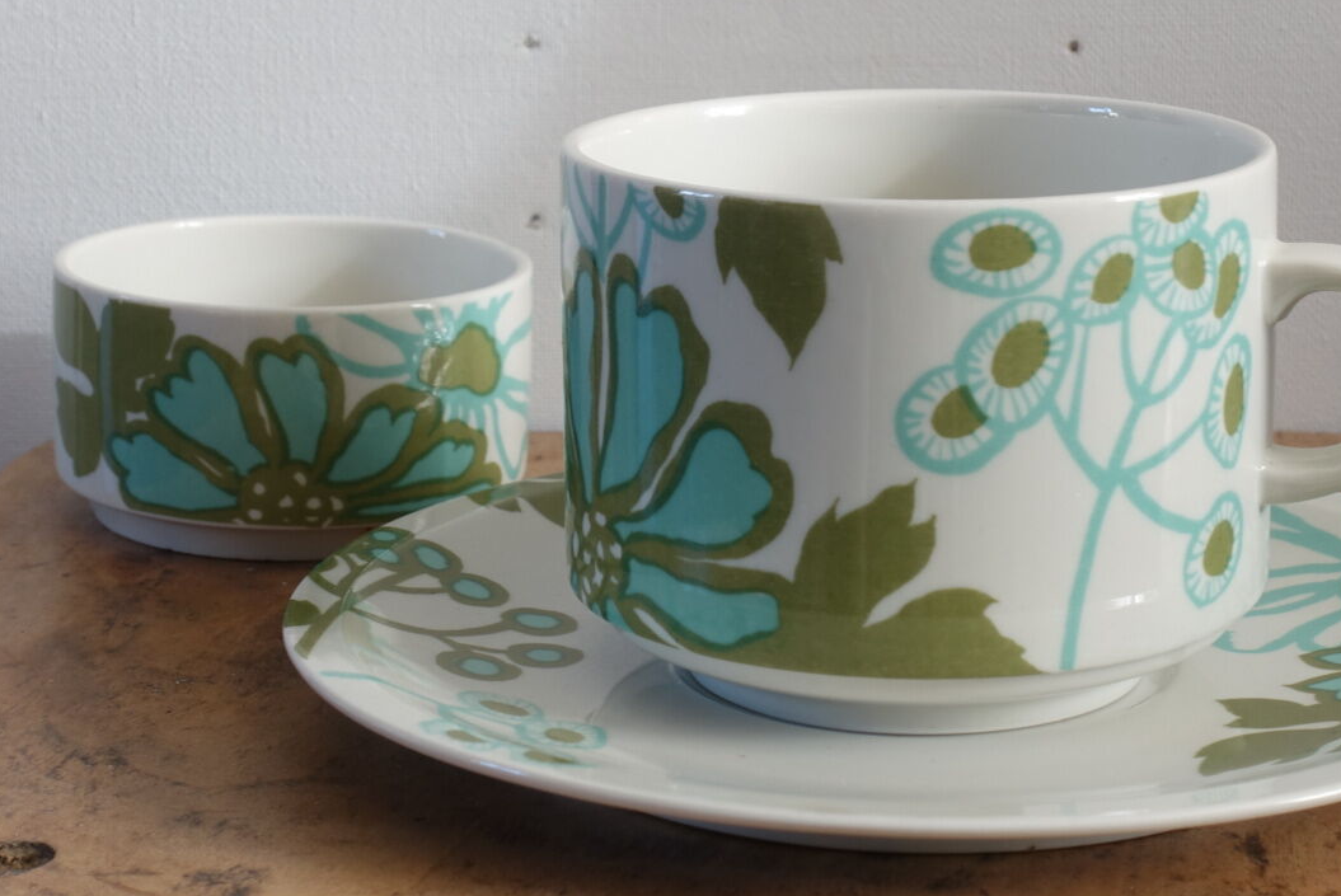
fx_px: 3653
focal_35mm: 98
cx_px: 694
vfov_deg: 13.9
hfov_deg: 20.8
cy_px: 252
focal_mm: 23.34
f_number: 7.1
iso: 125
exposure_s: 1.3
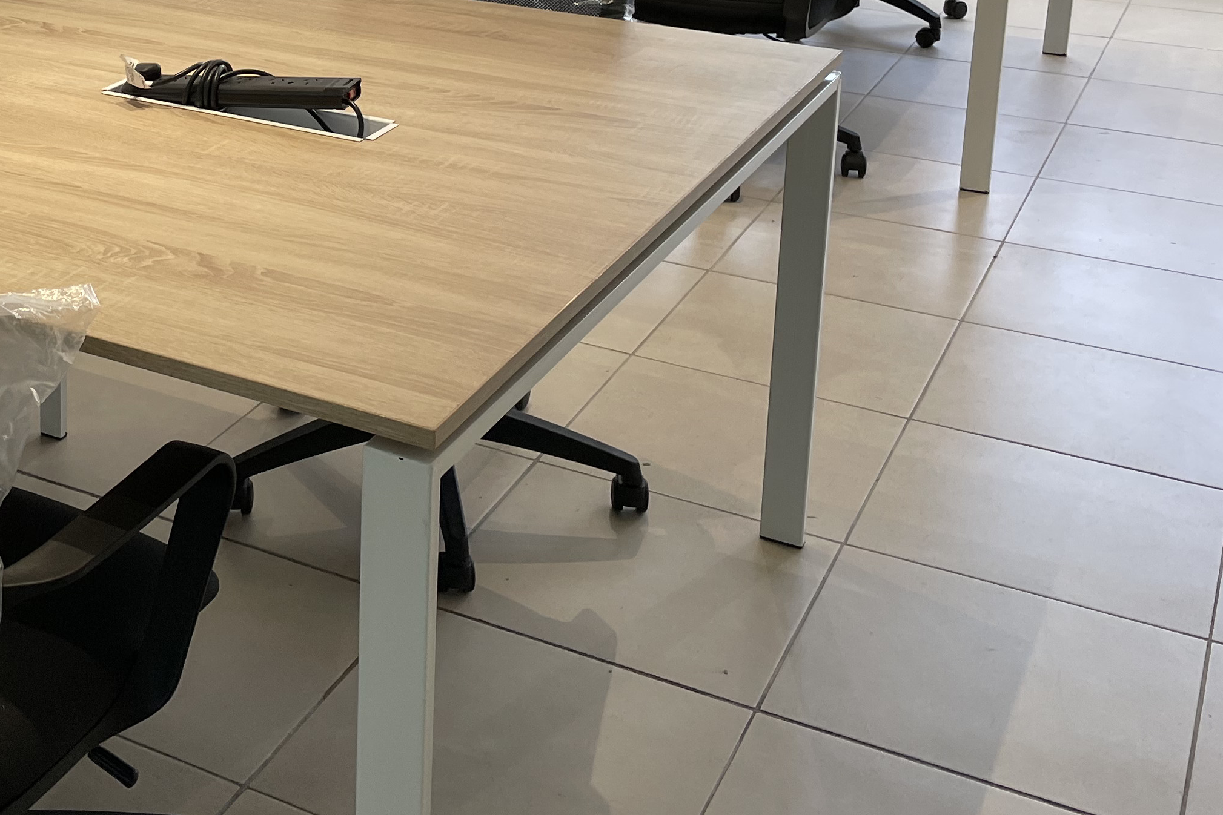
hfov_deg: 34.9
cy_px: 8
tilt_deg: -13.7
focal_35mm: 54
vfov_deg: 24.0
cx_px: 143
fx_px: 1834
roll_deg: +0.4
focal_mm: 4.2
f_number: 1.6
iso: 64
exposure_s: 1/121
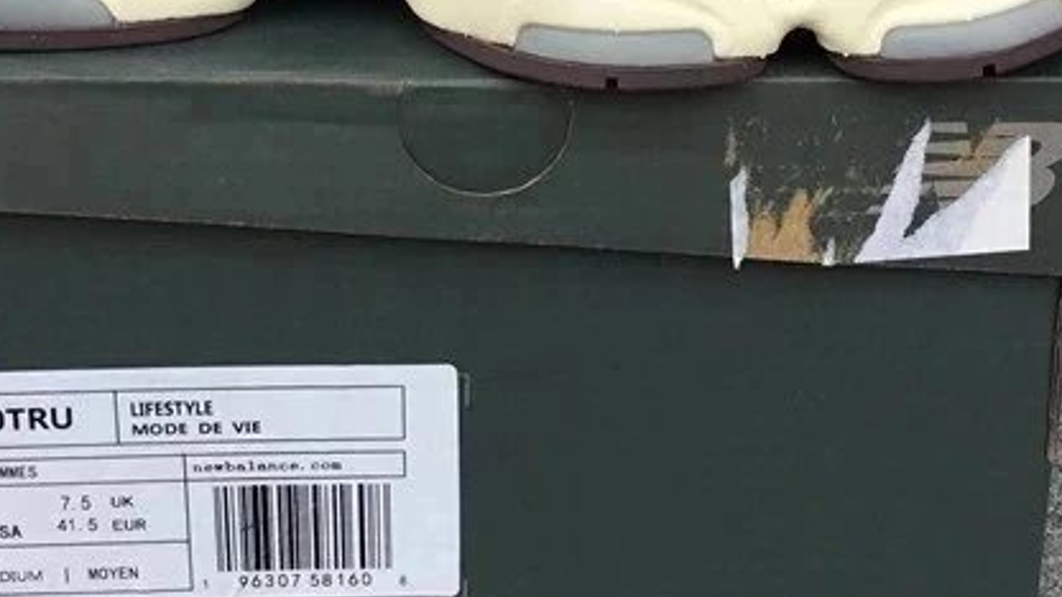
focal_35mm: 73
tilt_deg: -19.5
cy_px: -55
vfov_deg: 16.1
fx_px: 2056
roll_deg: -0.8
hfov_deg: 29.0
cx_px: 544
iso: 25
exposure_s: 1/190
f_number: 2.4
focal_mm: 3.3
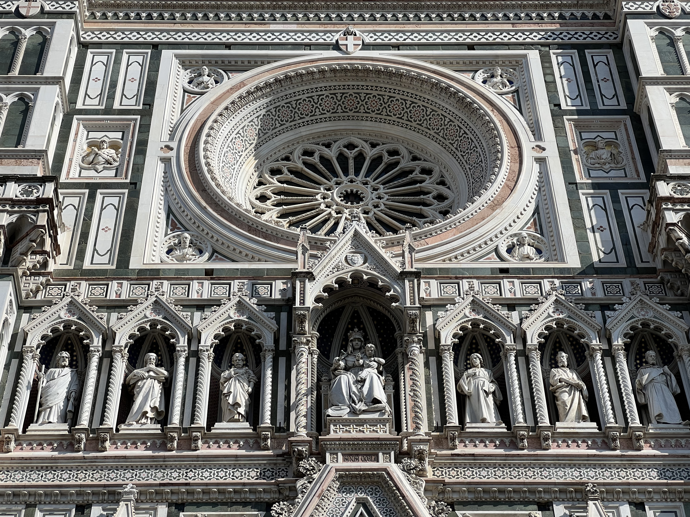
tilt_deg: +51.4
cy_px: 258
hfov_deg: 25.3
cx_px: 345
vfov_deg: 19.1
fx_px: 1535
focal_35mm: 77
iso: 32
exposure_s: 1/1054
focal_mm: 9
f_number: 2.8
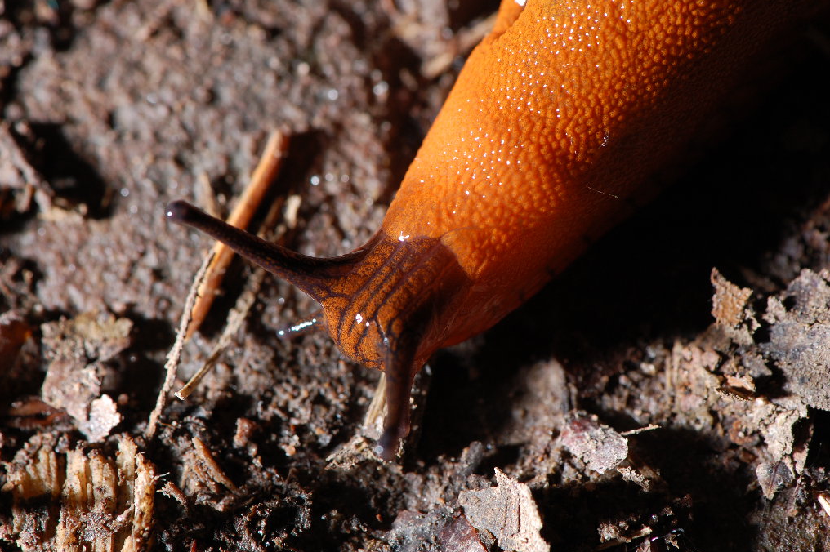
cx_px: 417
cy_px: 276
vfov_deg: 10.7
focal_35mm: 129
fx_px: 2961
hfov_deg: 16.0
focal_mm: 85
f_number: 11
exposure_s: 1/200
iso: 200
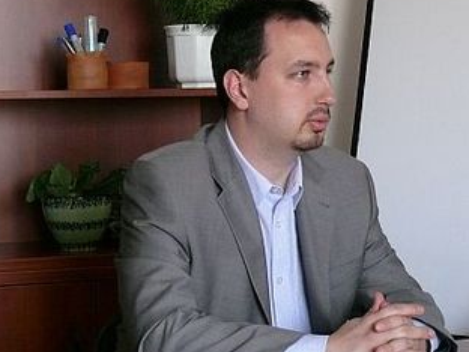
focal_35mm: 105
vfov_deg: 14.1
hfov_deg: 18.7
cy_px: 155
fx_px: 1423
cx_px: 293
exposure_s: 1/80
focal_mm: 12.1
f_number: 3.2
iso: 400
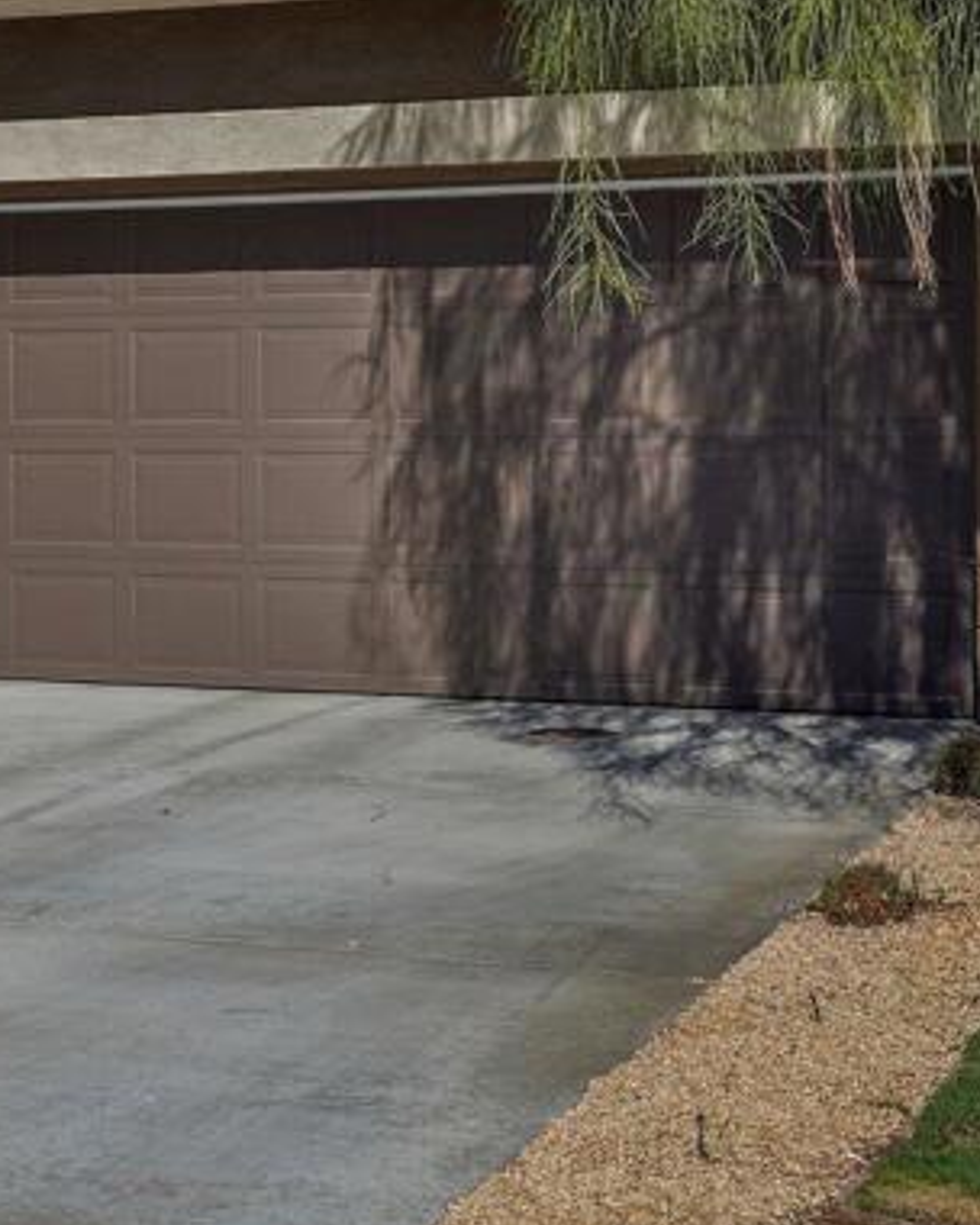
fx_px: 3118
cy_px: 348
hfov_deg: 17.5
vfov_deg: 22.1
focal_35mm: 86
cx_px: 10
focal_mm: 34
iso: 100
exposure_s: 1/400
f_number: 8
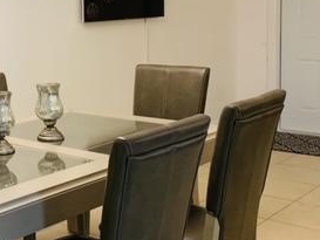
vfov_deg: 23.9
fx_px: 564
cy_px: 80
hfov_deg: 28.9
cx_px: -27
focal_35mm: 61
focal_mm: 4.25
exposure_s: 1/60
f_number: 1.8
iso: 250
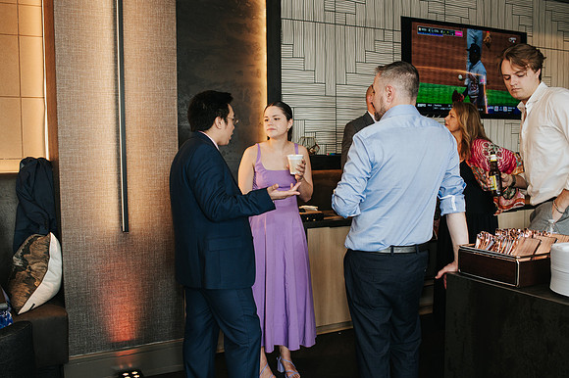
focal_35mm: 36
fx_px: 571
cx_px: 284
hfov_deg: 53.0
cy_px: 189
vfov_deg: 36.7
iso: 1000
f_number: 3.5
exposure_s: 1/200
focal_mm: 35
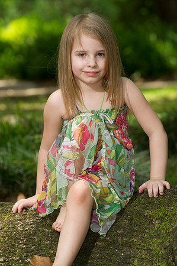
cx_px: 88
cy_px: 133
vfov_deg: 11.8
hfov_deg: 7.8
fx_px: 1294
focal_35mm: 175
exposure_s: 1/100
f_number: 5.6
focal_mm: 175
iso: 200
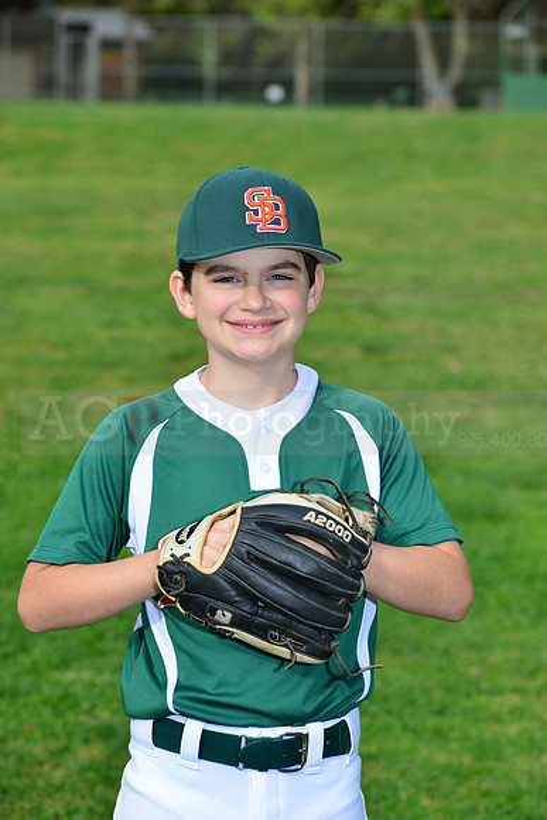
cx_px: 274
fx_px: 3303
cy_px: 410
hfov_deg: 9.5
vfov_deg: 14.2
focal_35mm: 145
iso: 200
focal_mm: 145
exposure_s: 1/200
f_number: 10
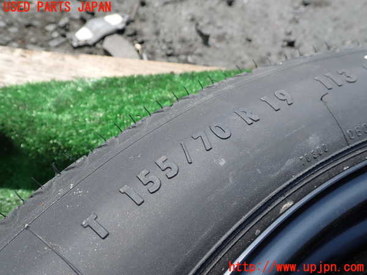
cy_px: 138
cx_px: 184
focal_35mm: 30
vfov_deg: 46.8
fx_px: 318
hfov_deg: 60.0
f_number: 3.2
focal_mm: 5.4
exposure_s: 1/640
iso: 100
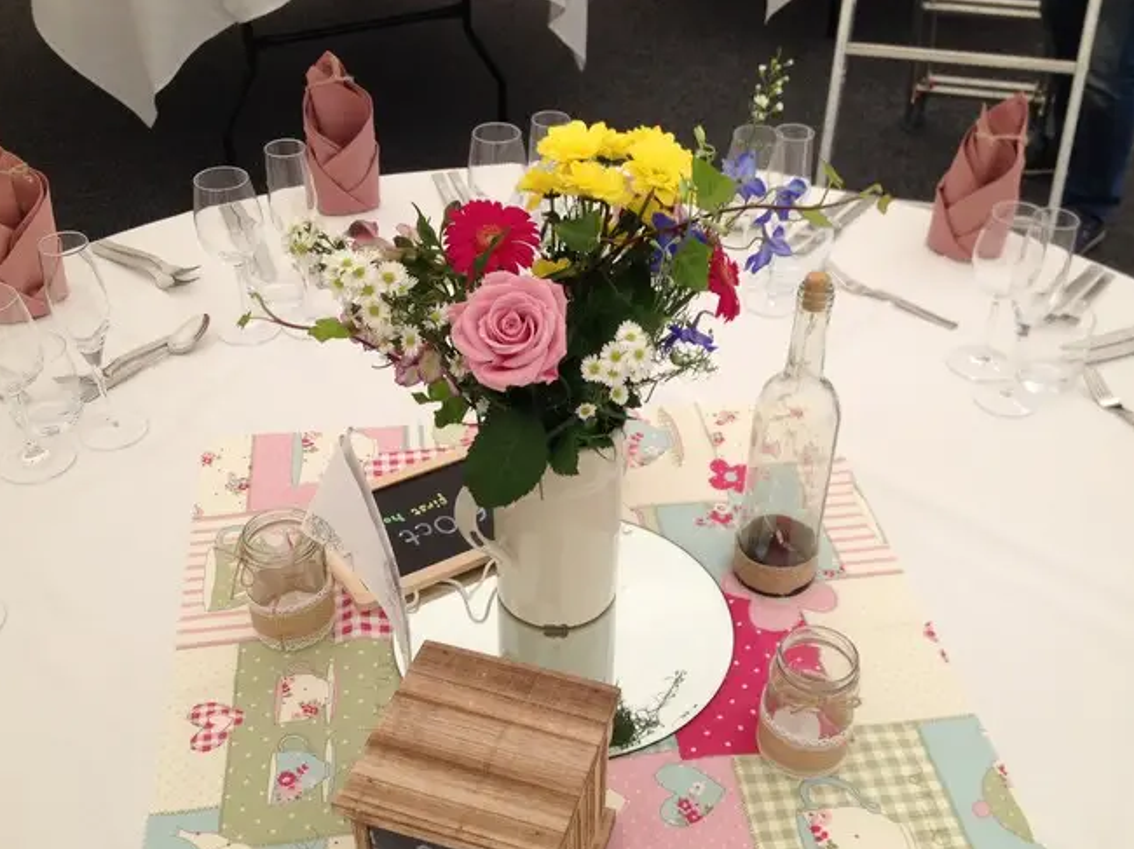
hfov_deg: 46.8
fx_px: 1310
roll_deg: -0.8
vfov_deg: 35.9
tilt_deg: -42.5
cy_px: 479
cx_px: 587
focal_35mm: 40
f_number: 2.4
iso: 50
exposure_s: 1/137
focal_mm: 4.28
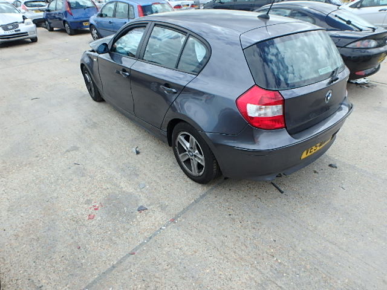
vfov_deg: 63.4
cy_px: 145
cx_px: 194
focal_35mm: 21
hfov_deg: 79.0
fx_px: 235
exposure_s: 1/500
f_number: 3.5
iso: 125
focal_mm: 3.7
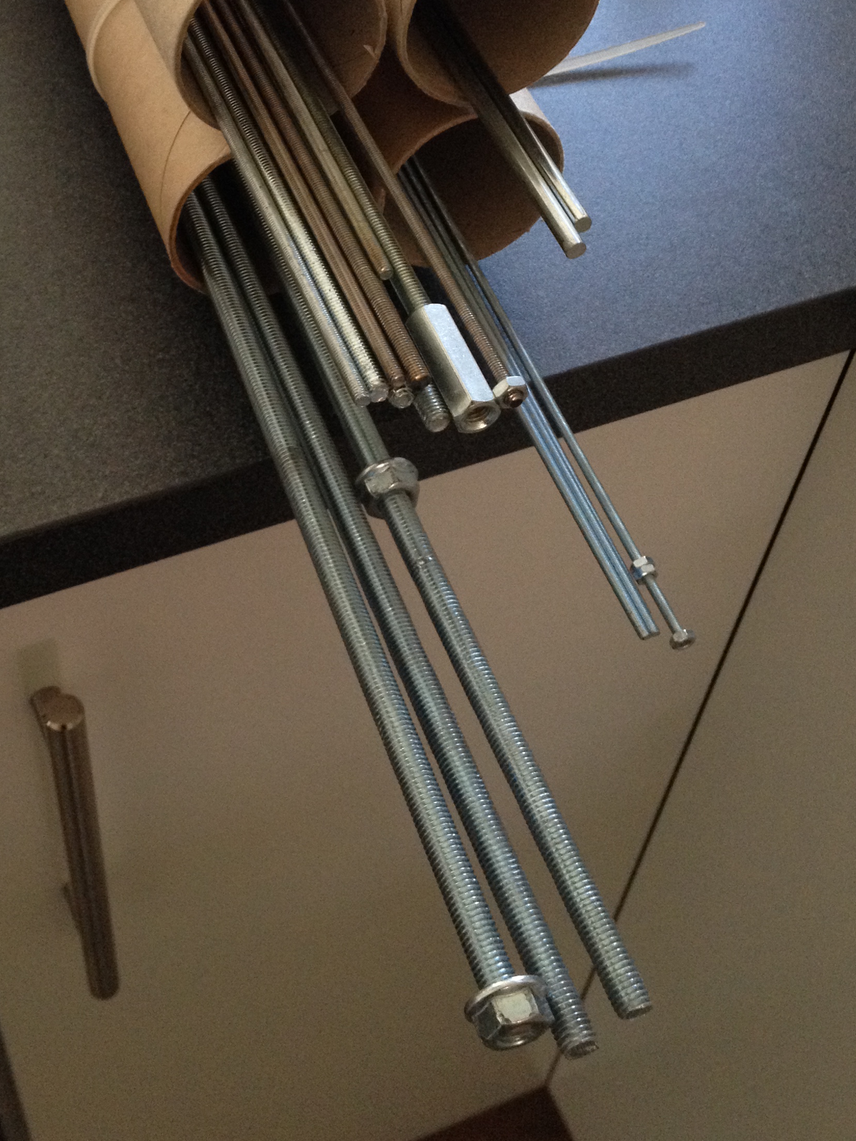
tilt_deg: -51.3
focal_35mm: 52
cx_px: 260
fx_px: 1714
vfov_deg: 36.7
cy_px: 453
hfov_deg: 27.8
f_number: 2.4
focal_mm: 4.28
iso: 200
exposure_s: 1/20
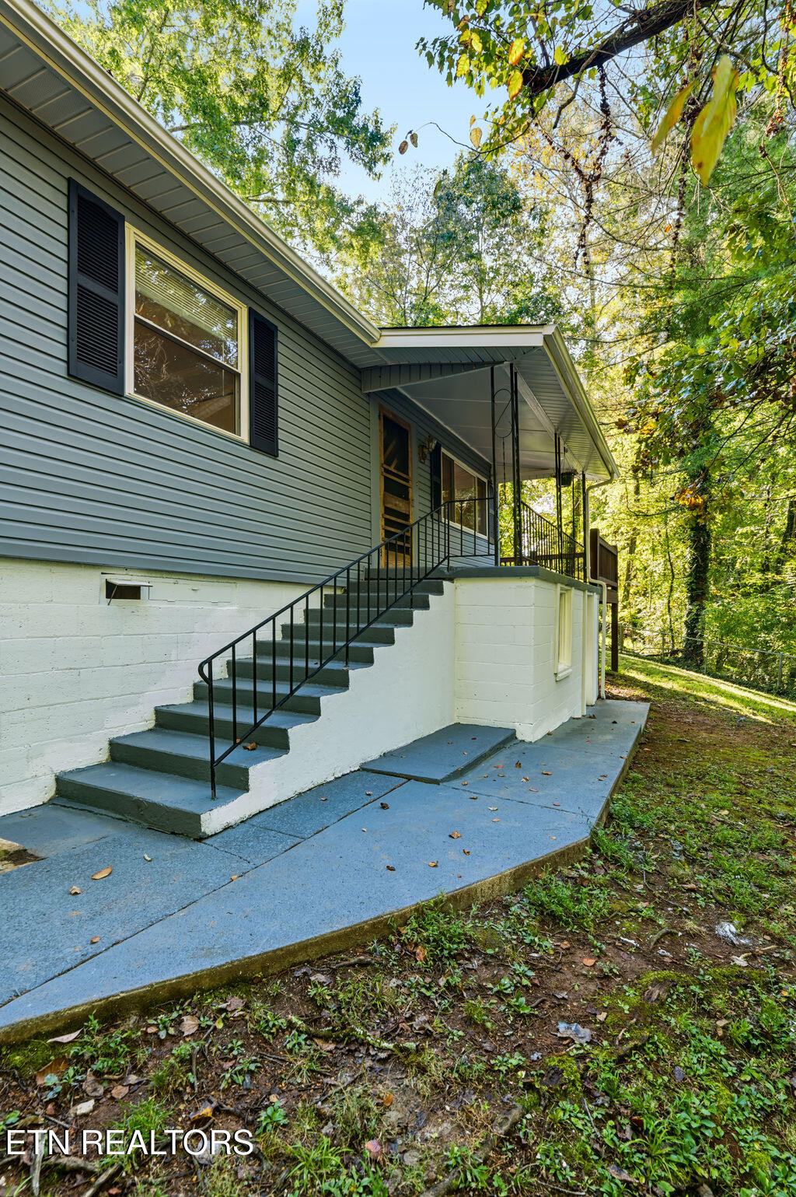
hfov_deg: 73.7
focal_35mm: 16
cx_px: 398
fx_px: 531
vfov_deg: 96.8
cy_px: 598
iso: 320
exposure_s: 1/400
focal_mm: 16
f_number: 6.3
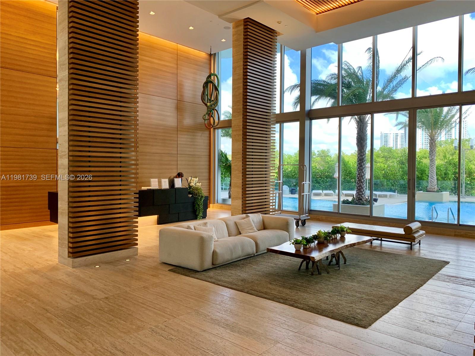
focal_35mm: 26
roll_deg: -0.4
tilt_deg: -2.1
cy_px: 178
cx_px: 238
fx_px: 357
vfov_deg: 53.1
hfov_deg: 67.3
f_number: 1.8
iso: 64
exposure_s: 1/121
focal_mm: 4.25
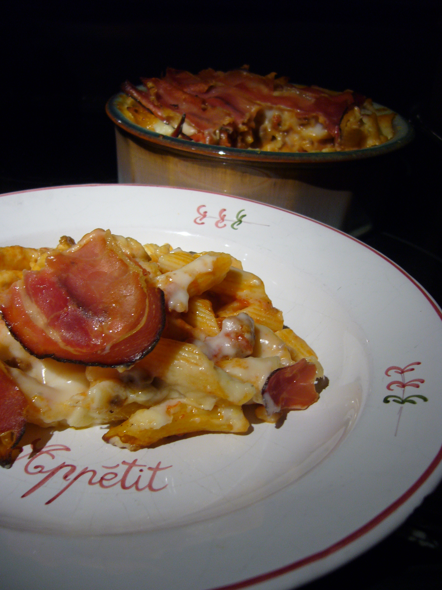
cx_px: 221
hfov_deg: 40.7
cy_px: 295
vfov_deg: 52.6
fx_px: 596
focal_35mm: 35
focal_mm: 5.8
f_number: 2.8
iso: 100
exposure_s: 1/25
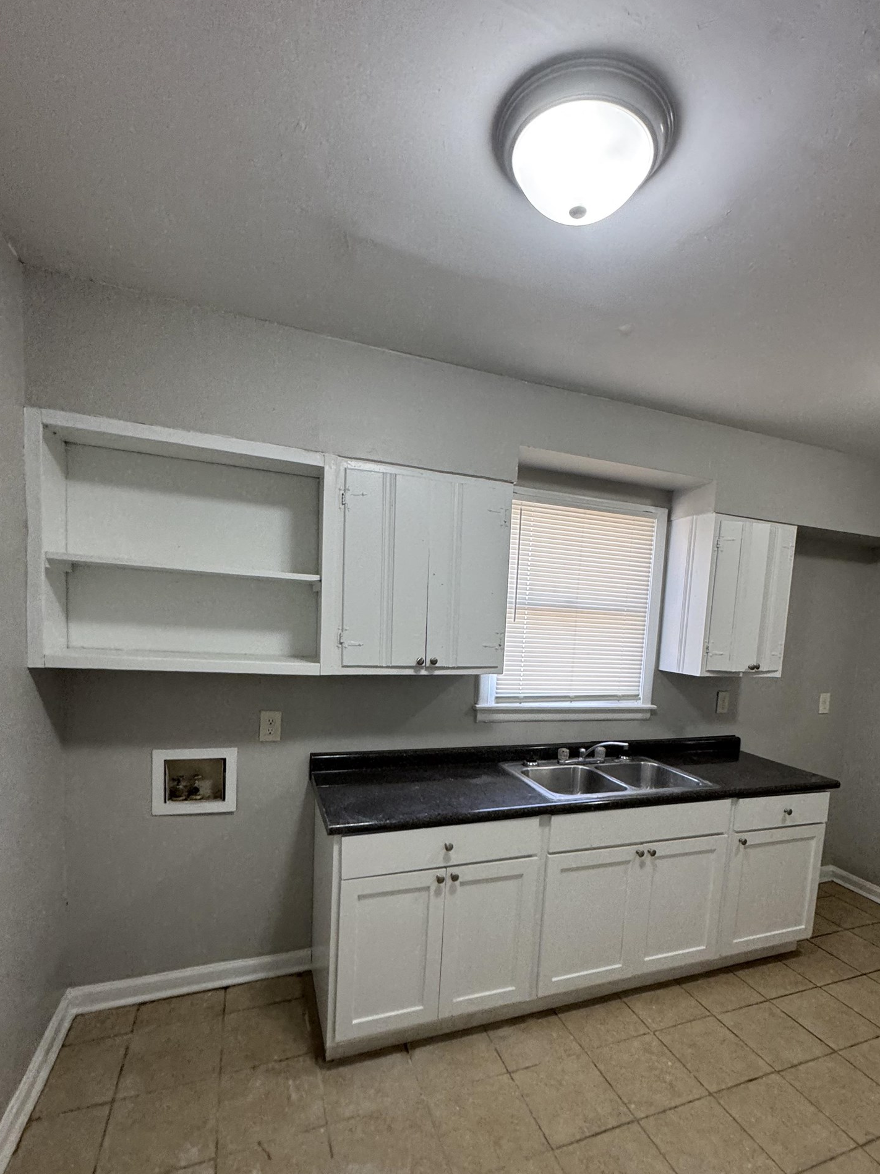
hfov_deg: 74.6
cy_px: 674
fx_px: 576
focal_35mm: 17
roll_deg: -2.6
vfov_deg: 90.4
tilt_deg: -7.5
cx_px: 482
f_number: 2.2
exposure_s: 1/120
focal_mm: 2.22
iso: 200
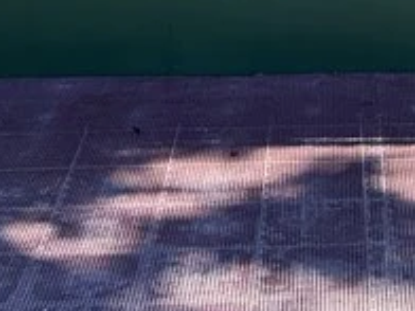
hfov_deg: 14.3
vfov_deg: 9.9
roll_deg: +0.2
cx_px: 415
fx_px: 1630
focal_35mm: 136
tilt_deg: -3.7
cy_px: -374
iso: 50
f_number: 1.5
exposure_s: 1/1779
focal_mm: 5.7
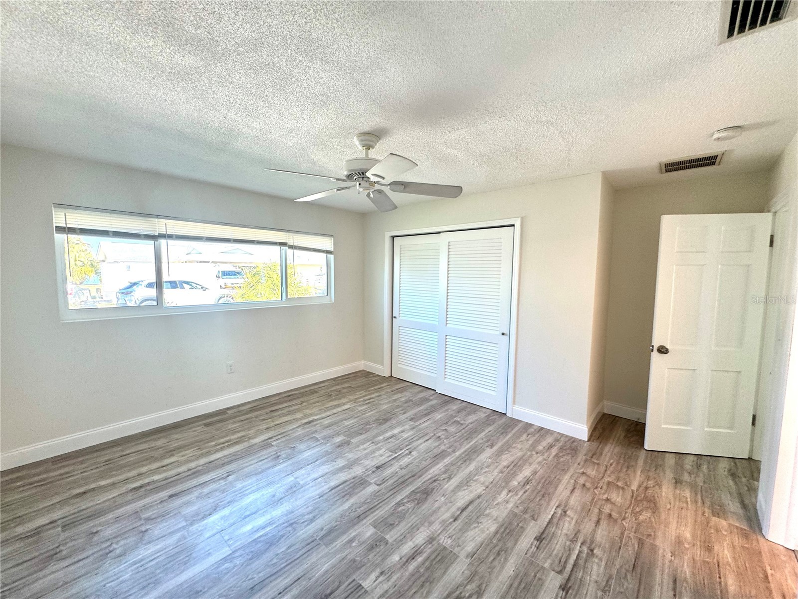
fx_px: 323
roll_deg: +0.2
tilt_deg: -2.2
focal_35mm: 14
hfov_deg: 102.1
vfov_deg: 85.7
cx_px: 399
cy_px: 300
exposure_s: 1/120
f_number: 2.2
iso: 80
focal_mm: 2.22
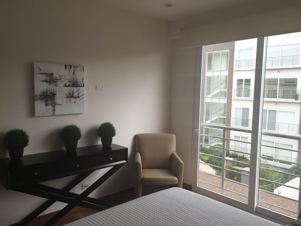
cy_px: 113
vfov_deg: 48.2
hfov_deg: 61.7
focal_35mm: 29
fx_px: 252
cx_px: 150
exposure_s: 1/130
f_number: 2.2
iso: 32
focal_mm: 4.15
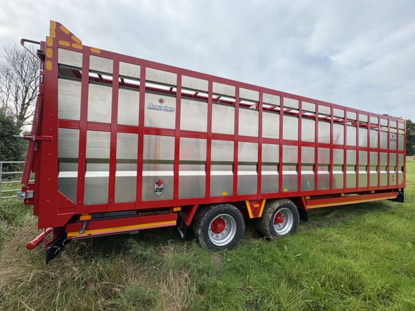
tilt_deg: +0.0
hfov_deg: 102.1
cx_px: 208
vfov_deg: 85.7
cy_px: 156
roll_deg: -0.4
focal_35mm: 14
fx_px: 168
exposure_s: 1/347
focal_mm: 2.22
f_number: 2.2
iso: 40
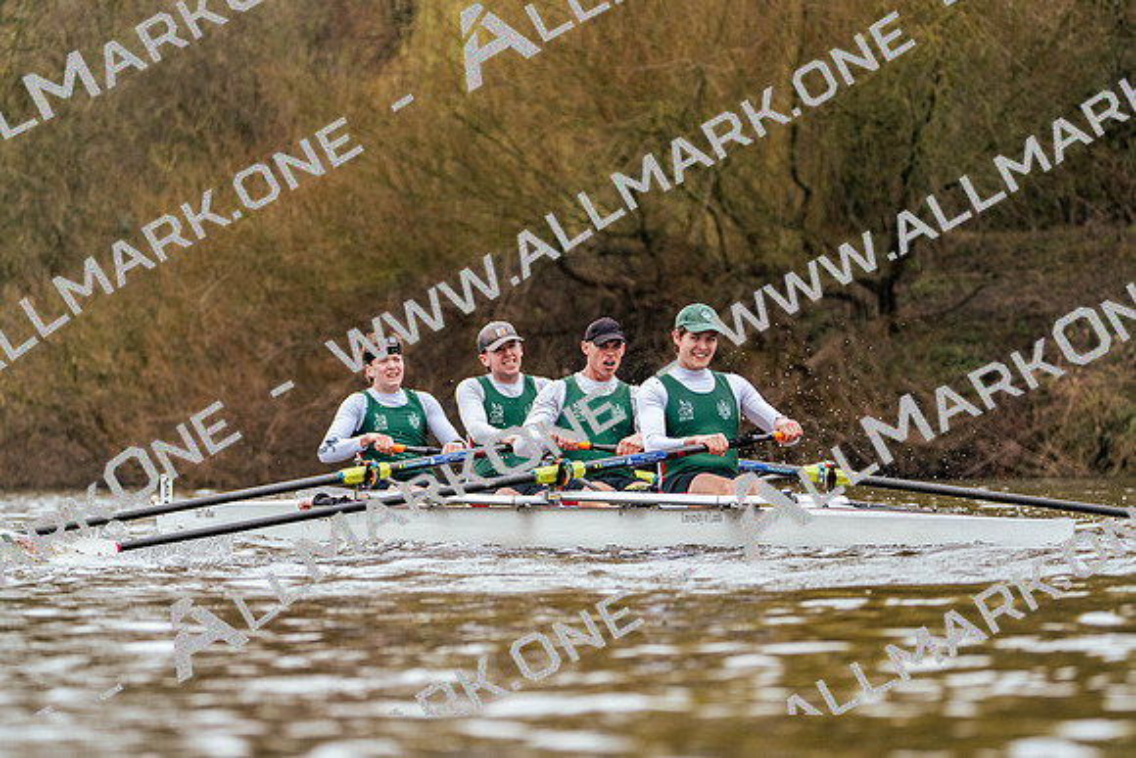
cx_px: 568
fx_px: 8963
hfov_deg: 7.3
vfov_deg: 4.8
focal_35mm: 284
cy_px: 379
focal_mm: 284
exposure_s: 1/2000
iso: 2000
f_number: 6.3
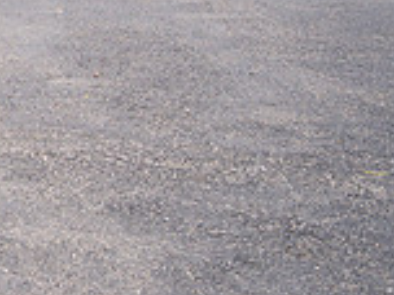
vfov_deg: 16.3
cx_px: -342
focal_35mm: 88
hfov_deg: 17.5
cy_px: -23
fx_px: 1002
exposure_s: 1/1250
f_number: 5
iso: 250
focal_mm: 24
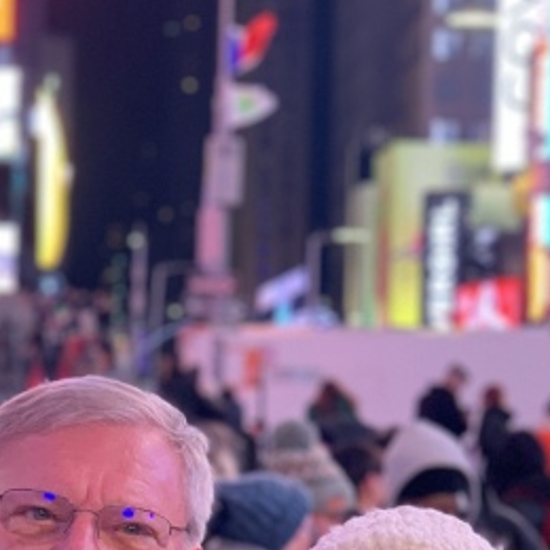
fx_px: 2714
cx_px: 171
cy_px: 638
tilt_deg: -2.5
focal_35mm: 151
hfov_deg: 11.6
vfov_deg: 11.4
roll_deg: -0.9
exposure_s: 1/59
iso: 125
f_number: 2.4
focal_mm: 6
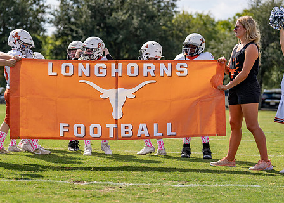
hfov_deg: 16.4
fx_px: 984
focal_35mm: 122
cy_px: 99
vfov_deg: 11.8
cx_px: 115
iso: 100
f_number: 2.8
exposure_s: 1/1600
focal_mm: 90
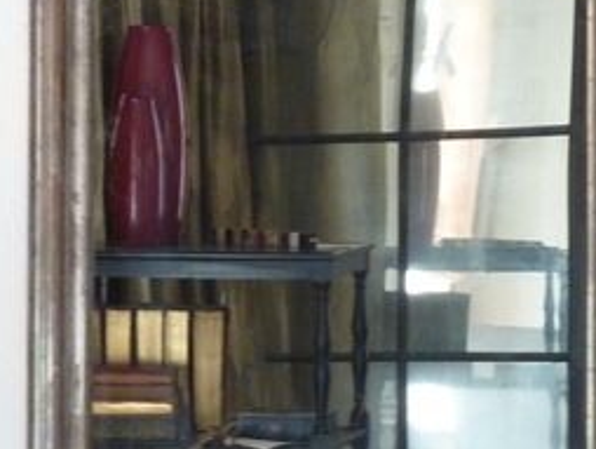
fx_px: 4515
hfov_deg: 7.5
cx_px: 469
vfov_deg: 5.7
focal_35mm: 262
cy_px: 235
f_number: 4.4
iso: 400
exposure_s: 1/13
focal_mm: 18.2
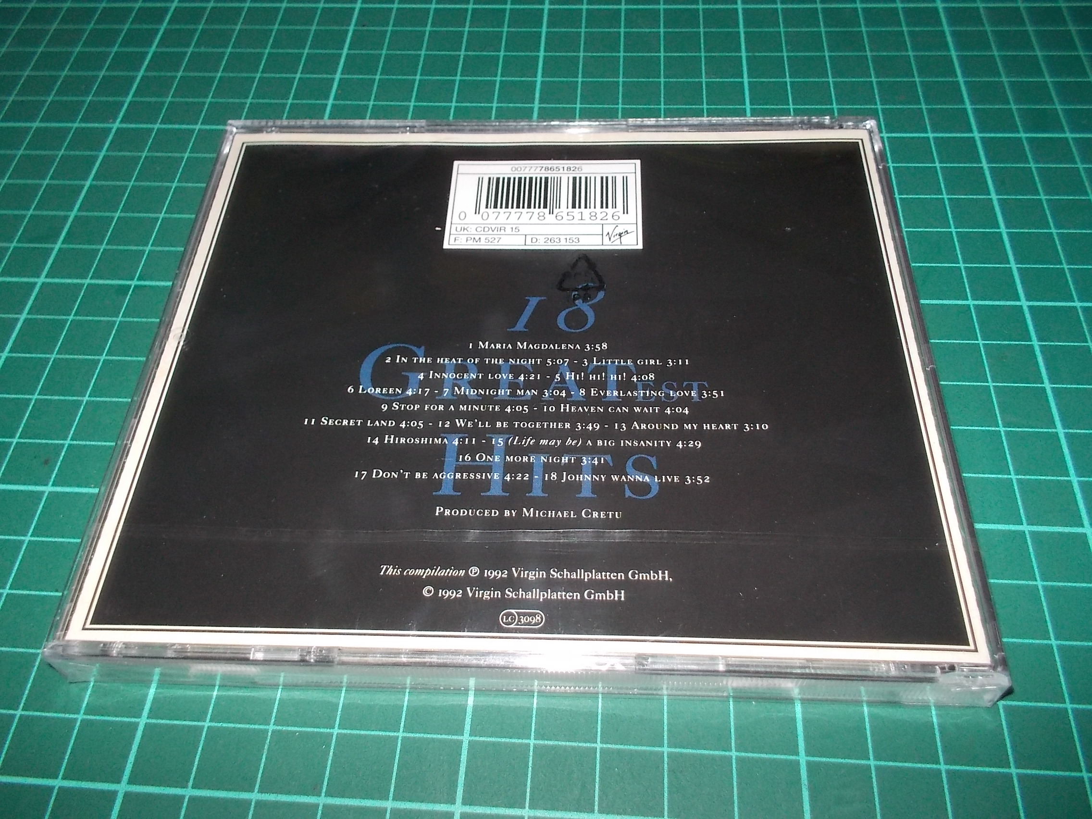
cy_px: 410
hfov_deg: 61.7
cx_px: 546
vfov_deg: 48.2
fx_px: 915
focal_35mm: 29
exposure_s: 1/30
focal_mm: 4.1
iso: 200
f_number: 3.3
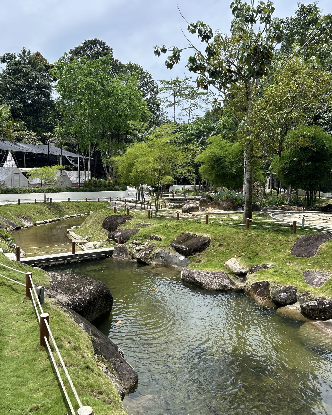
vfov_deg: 62.2
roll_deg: -0.9
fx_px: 344
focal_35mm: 28
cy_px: 205
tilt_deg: -4.4
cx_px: 165
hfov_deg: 51.5
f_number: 1.5
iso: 50
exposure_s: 1/2915
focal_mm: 5.7
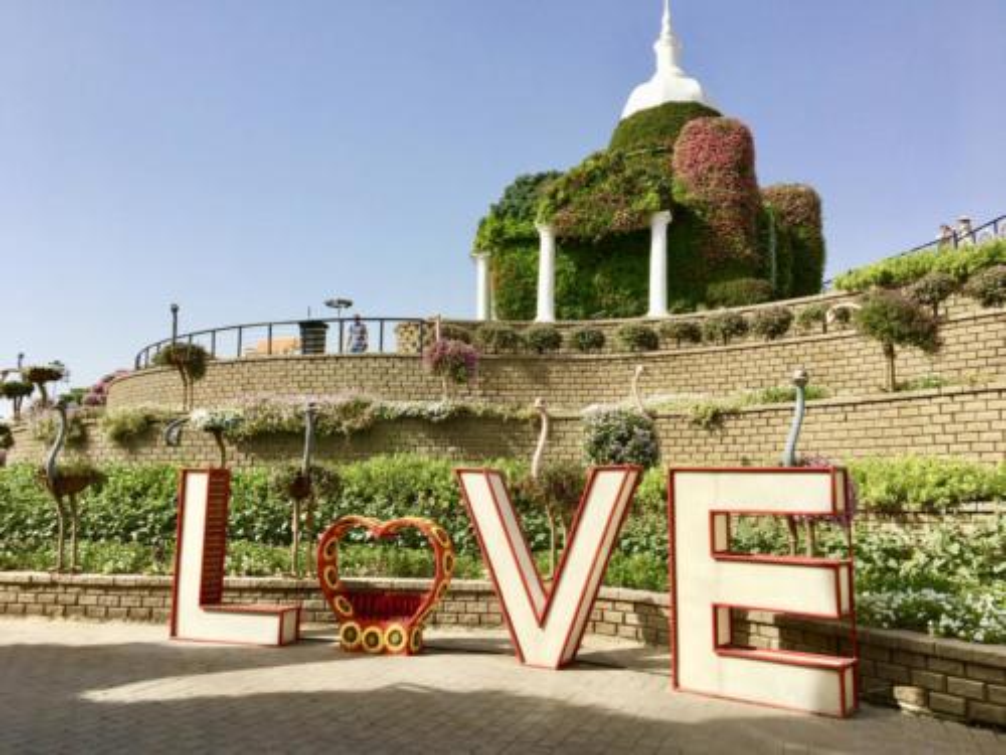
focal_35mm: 29
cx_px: 503
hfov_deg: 61.7
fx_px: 843
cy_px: 378
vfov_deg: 48.2
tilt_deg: +7.7
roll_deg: -1.1
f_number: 2.2
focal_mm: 4.15
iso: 25
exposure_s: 1/1508
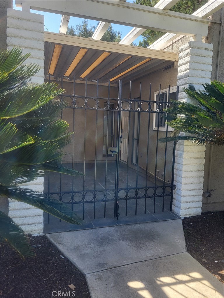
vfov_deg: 67.3
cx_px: 112
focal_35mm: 26
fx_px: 224
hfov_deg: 53.1
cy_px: 149
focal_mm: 5.4
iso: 40
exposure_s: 1/548
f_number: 1.8
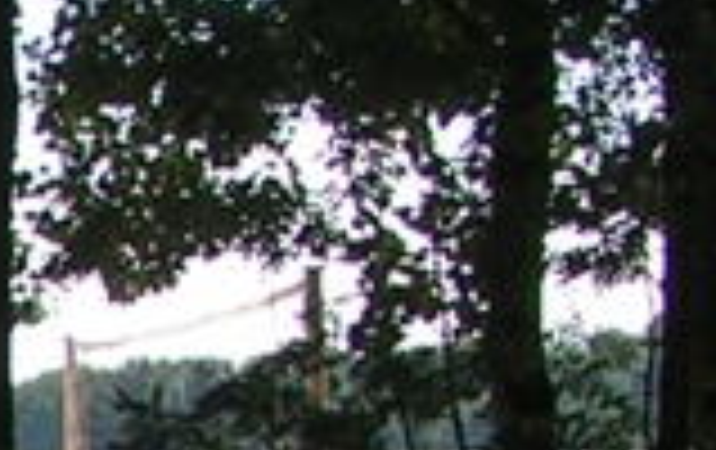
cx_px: -842
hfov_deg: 7.8
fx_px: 4946
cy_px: 1062
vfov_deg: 5.1
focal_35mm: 253
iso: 50
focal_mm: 5.8
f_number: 5.6
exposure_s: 1/200
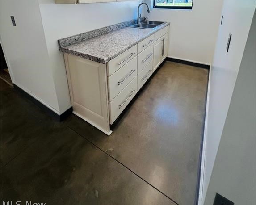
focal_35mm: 17
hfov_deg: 89.6
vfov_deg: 69.4
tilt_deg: -15.8
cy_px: 41
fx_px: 129
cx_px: 128
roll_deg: +1.8
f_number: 1.8
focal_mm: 1.57
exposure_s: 1/120
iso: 40
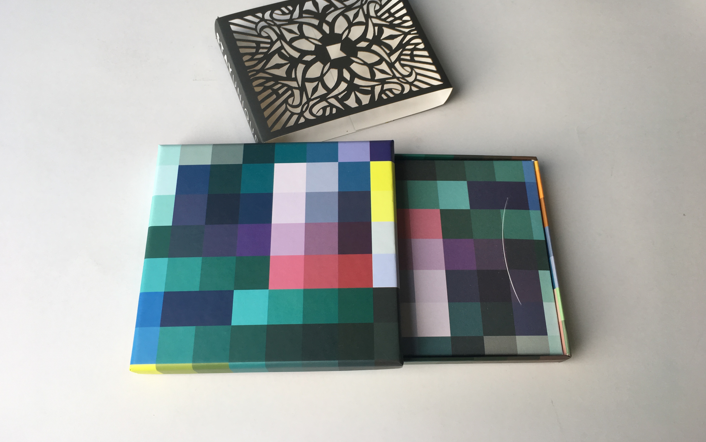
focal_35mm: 31
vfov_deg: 40.5
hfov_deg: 61.2
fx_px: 596
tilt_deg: -64.9
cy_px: 186
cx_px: 355
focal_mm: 4.15
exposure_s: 1/50
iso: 25
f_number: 2.2
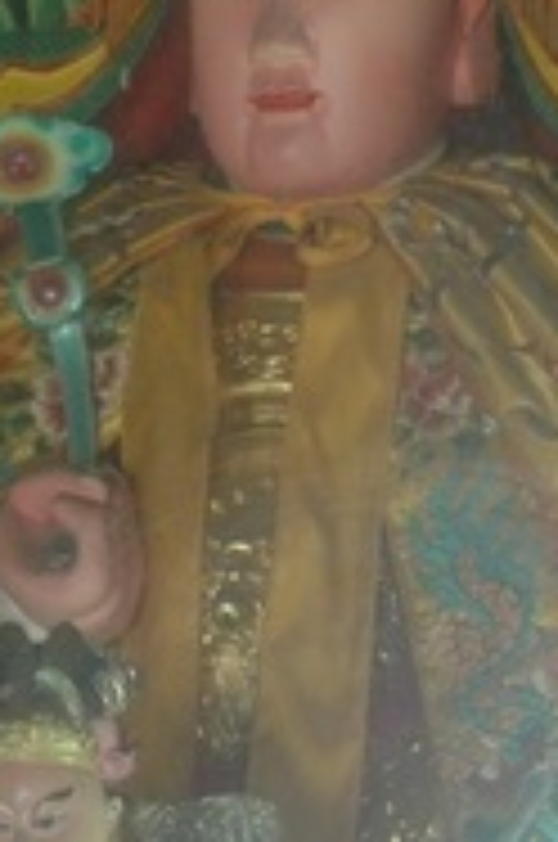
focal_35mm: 289
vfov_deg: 7.1
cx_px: 315
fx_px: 6750
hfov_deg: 4.7
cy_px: 475
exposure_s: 1/20
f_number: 4
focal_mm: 75
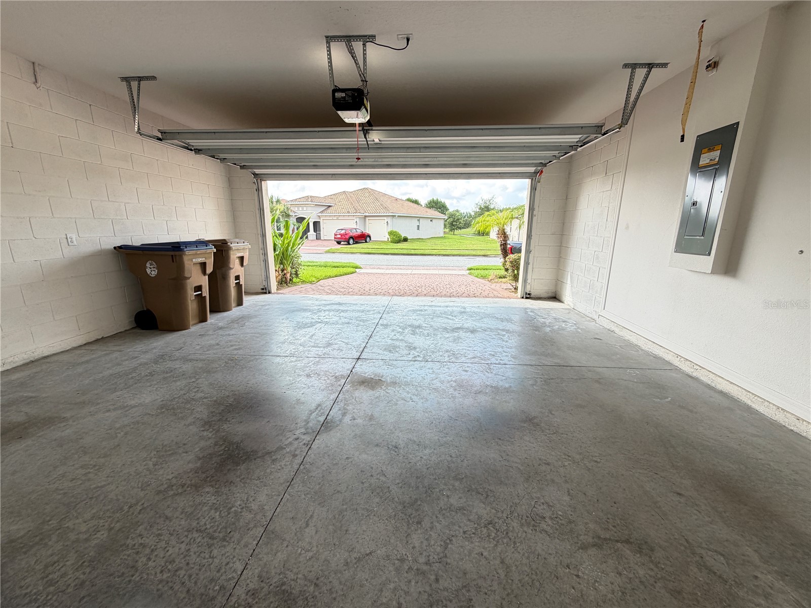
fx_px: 328
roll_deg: +0.1
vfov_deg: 85.7
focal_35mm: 14
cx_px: 406
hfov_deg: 102.1
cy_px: 304
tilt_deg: -13.1
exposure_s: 1/170
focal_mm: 2.22
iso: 40
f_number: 2.2
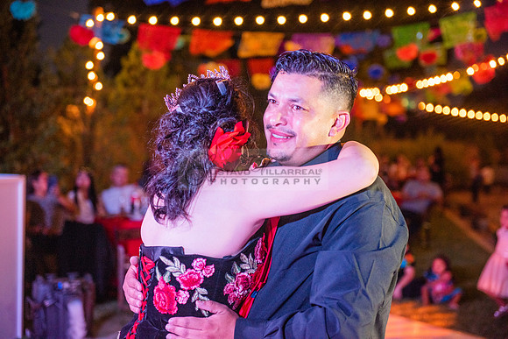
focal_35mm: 62
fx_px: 875
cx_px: 254
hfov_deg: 32.4
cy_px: 170
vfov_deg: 21.9
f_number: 3.2
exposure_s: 1/100
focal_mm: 62
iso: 1600
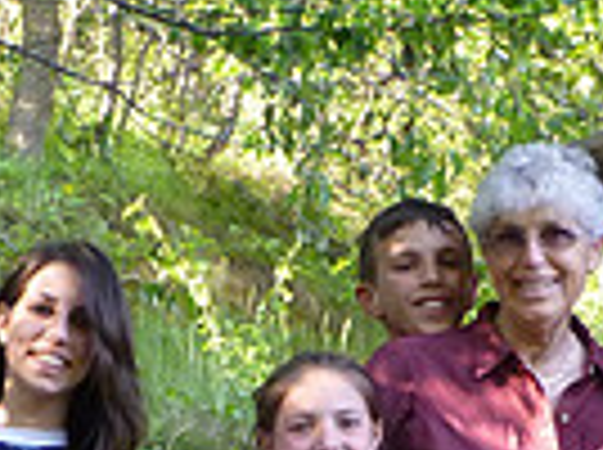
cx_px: 274
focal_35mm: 191
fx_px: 3321
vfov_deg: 7.7
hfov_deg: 10.4
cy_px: 515
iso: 400
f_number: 4.3
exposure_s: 1/60
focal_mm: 7.8
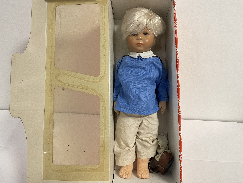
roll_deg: -1.5
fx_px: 175
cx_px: 122
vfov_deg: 54.9
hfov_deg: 69.4
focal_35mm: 25
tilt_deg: -25.2
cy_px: 92
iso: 125
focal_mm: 5.1
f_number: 1.6
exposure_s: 1/50
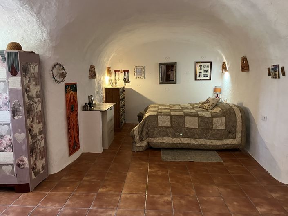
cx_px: 144
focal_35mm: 26
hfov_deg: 67.3
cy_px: 108
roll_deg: -0.2
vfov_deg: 53.0
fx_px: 216
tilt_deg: -7.4
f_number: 1.6
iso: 400
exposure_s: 1/33
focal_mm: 5.1
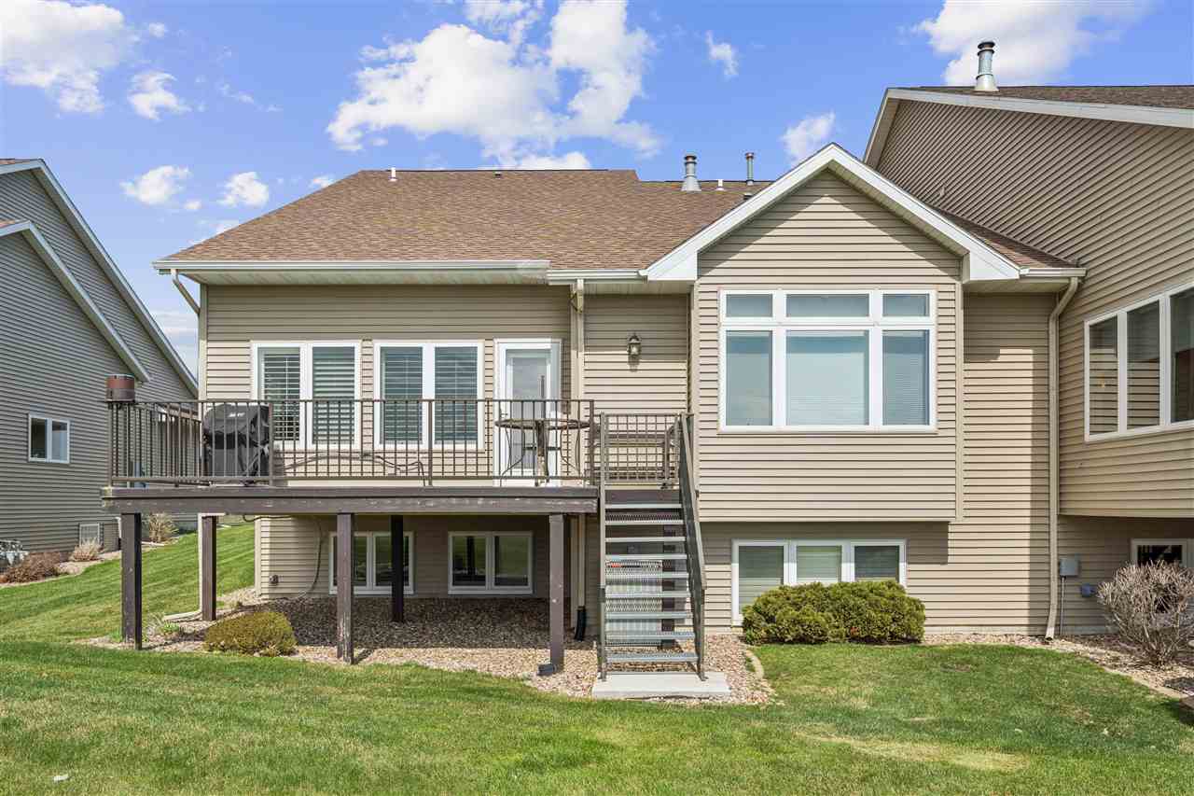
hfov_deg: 71.5
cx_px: 597
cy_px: 398
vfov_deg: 51.3
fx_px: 829
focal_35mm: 25
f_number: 9
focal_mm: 25
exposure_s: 1/640
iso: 400
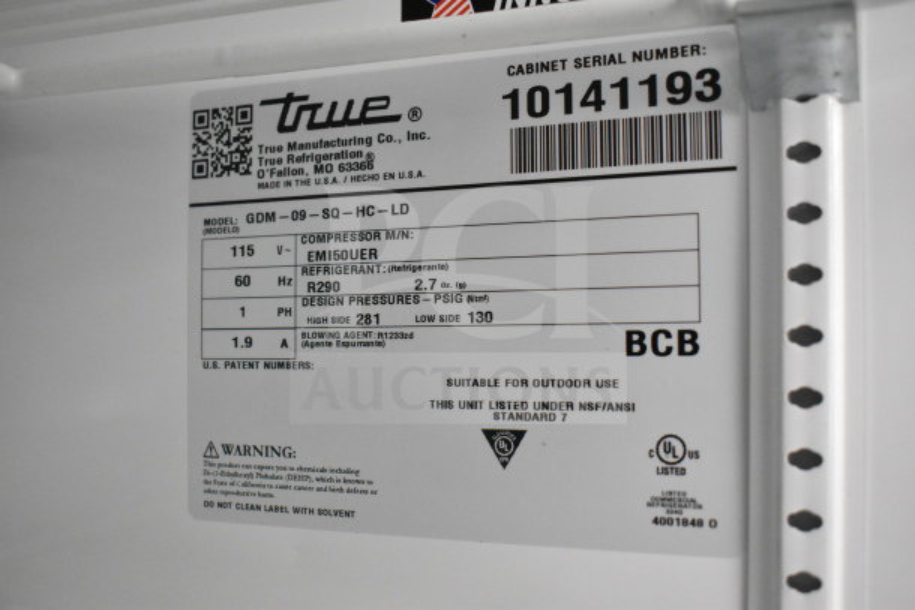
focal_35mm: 39
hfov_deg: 49.5
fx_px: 991
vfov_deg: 34.2
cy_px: 305
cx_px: 458
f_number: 4
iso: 6400
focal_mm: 26
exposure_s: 1/40
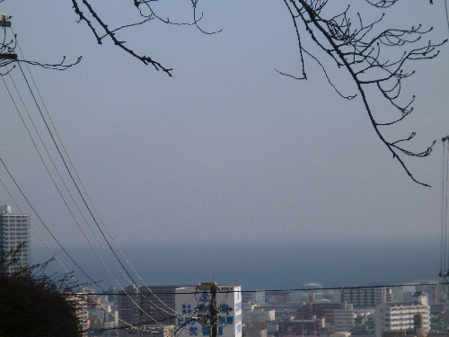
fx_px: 1946
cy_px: 168
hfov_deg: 13.2
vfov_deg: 9.9
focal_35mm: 150
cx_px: 224
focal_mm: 21.5
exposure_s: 1/500
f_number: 5.9
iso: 100
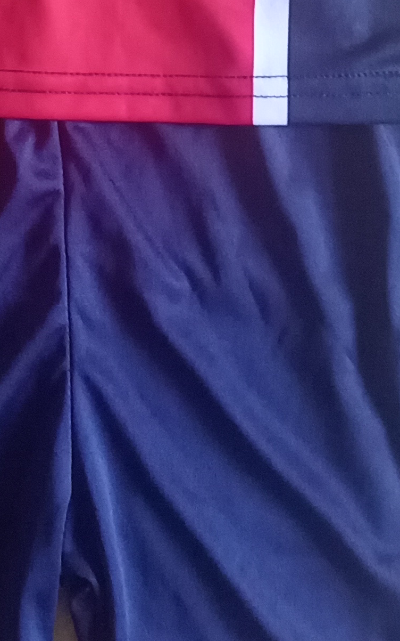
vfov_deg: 19.6
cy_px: -210
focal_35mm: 97
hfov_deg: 13.5
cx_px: 120
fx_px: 1692
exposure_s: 1/20
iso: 1423
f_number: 1.8
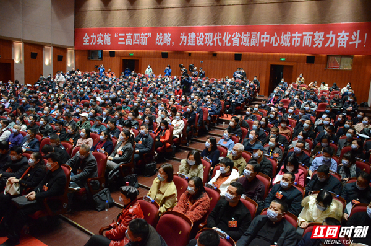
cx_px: 186
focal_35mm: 27
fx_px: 278
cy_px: 123
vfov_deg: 47.7
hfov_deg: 67.5
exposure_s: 1/160
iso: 6400
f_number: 3.5
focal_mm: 18
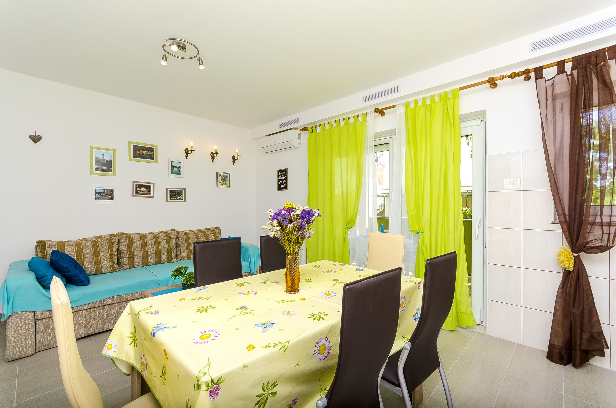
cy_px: 204
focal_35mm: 15
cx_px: 308
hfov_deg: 100.5
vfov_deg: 77.1
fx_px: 256
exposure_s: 1/250
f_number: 8
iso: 200
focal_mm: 10
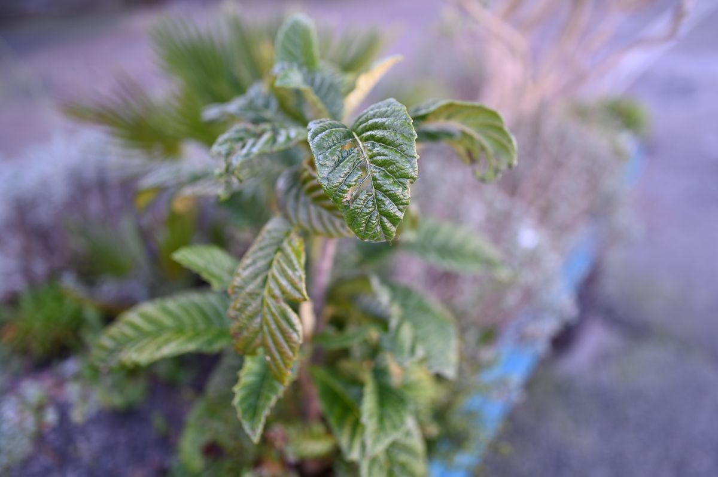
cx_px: 359
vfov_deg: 37.8
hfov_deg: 54.5
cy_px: 238
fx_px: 697
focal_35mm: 35
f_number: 1.2
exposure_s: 1/400
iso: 100
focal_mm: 35
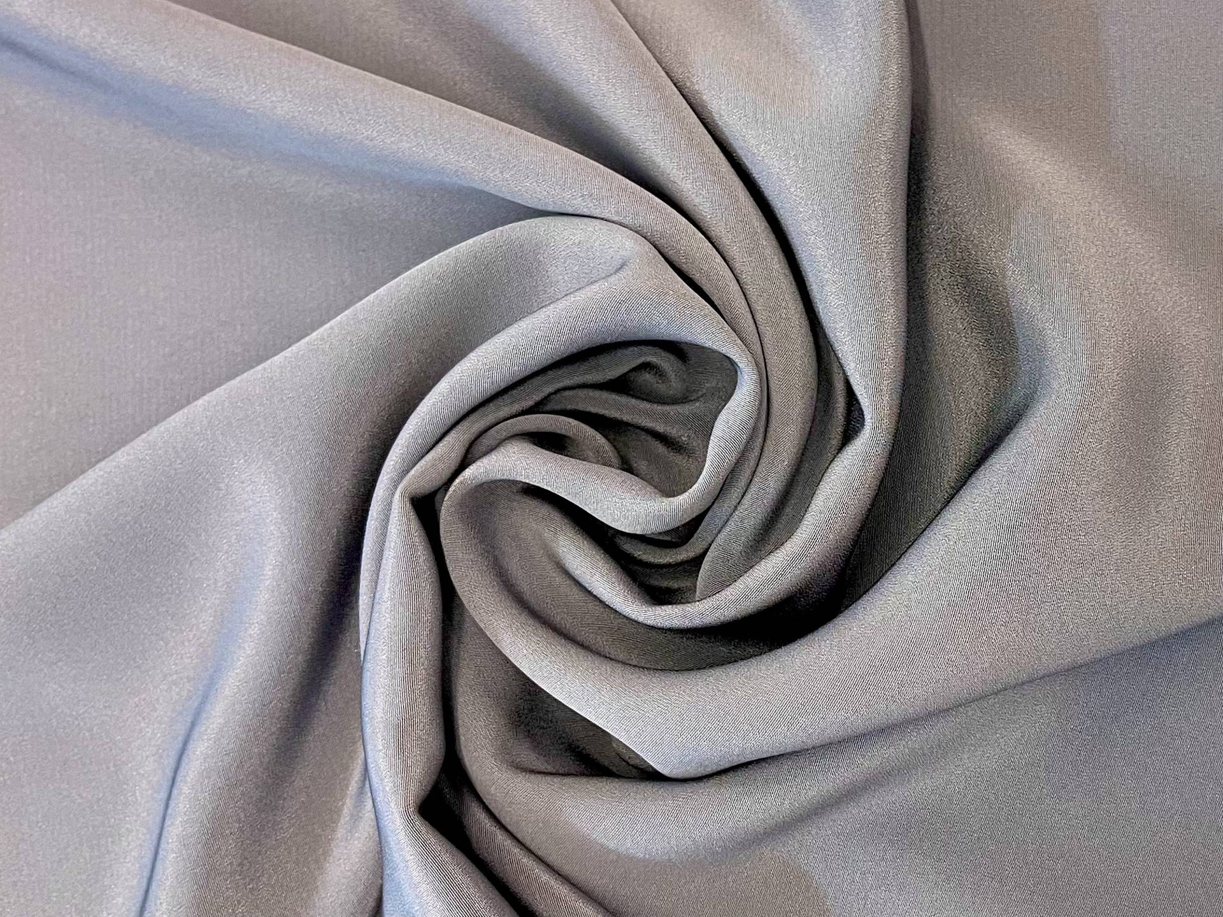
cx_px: 612
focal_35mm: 25
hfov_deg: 69.4
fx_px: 883
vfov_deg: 54.9
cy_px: 458
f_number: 1.6
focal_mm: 5.1
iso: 100
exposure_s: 1/60
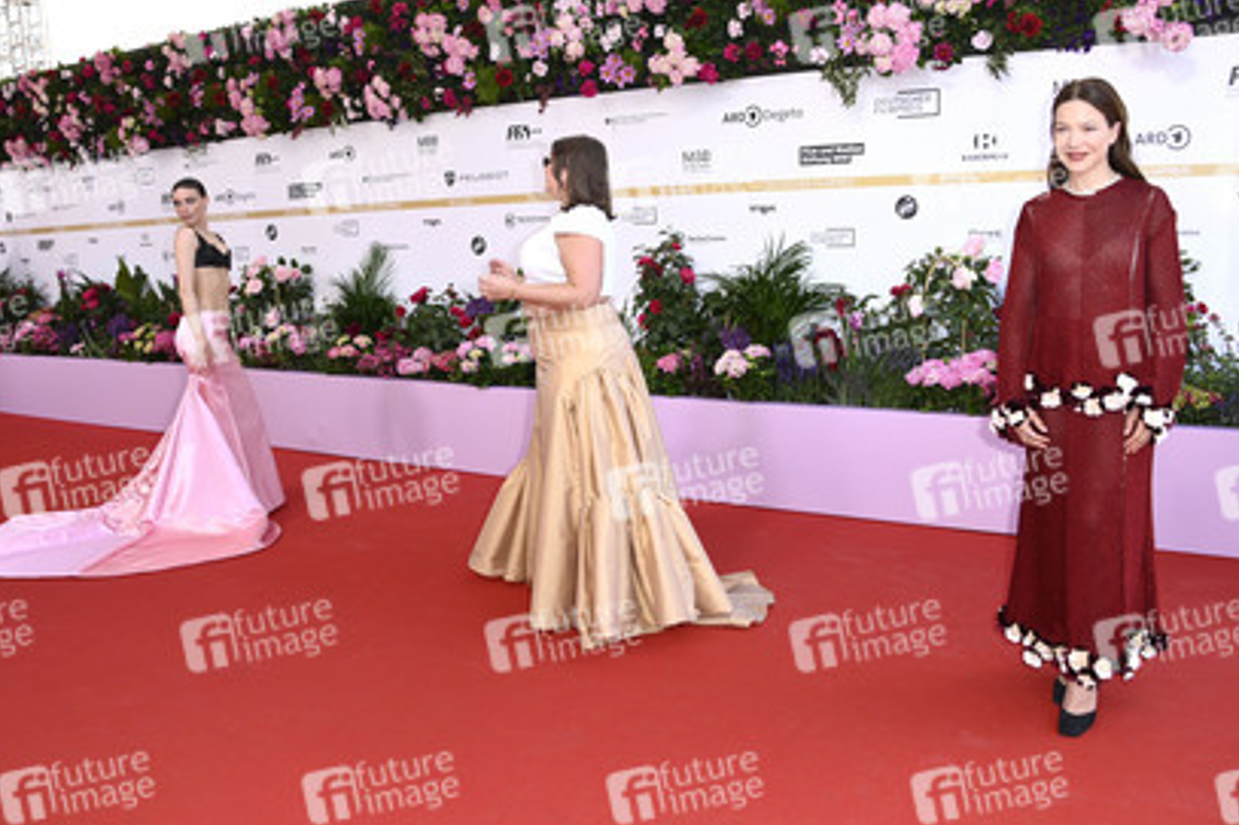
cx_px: 604
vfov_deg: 42.3
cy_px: 408
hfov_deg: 60.3
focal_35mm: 31
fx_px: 1066
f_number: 6.3
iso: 500
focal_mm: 28
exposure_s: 1/250
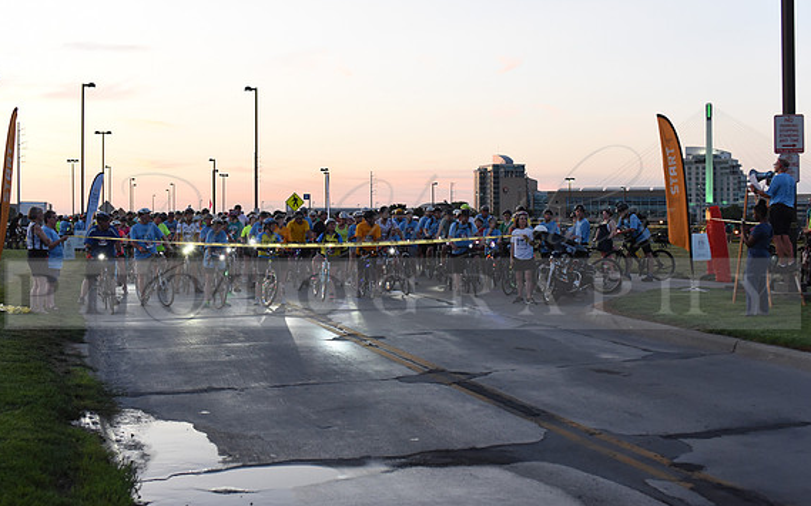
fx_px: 1149
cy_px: 237
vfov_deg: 24.8
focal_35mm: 52
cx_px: 405
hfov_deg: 38.9
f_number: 3.5
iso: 2500
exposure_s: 1/400
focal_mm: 50
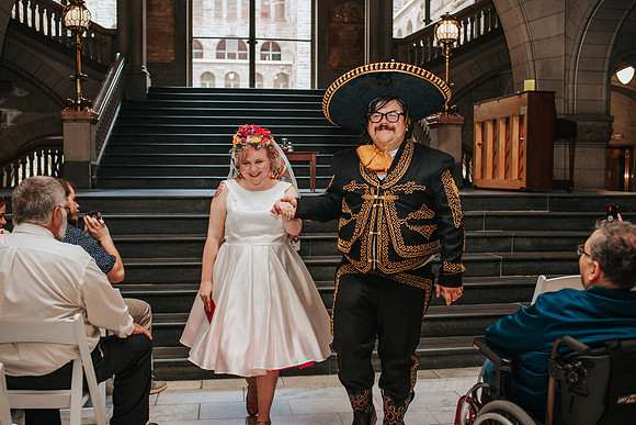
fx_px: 658
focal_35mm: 37
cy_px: 208
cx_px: 325
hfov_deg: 51.6
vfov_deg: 35.7
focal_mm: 35
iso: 1000
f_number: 3.2
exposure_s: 1/200
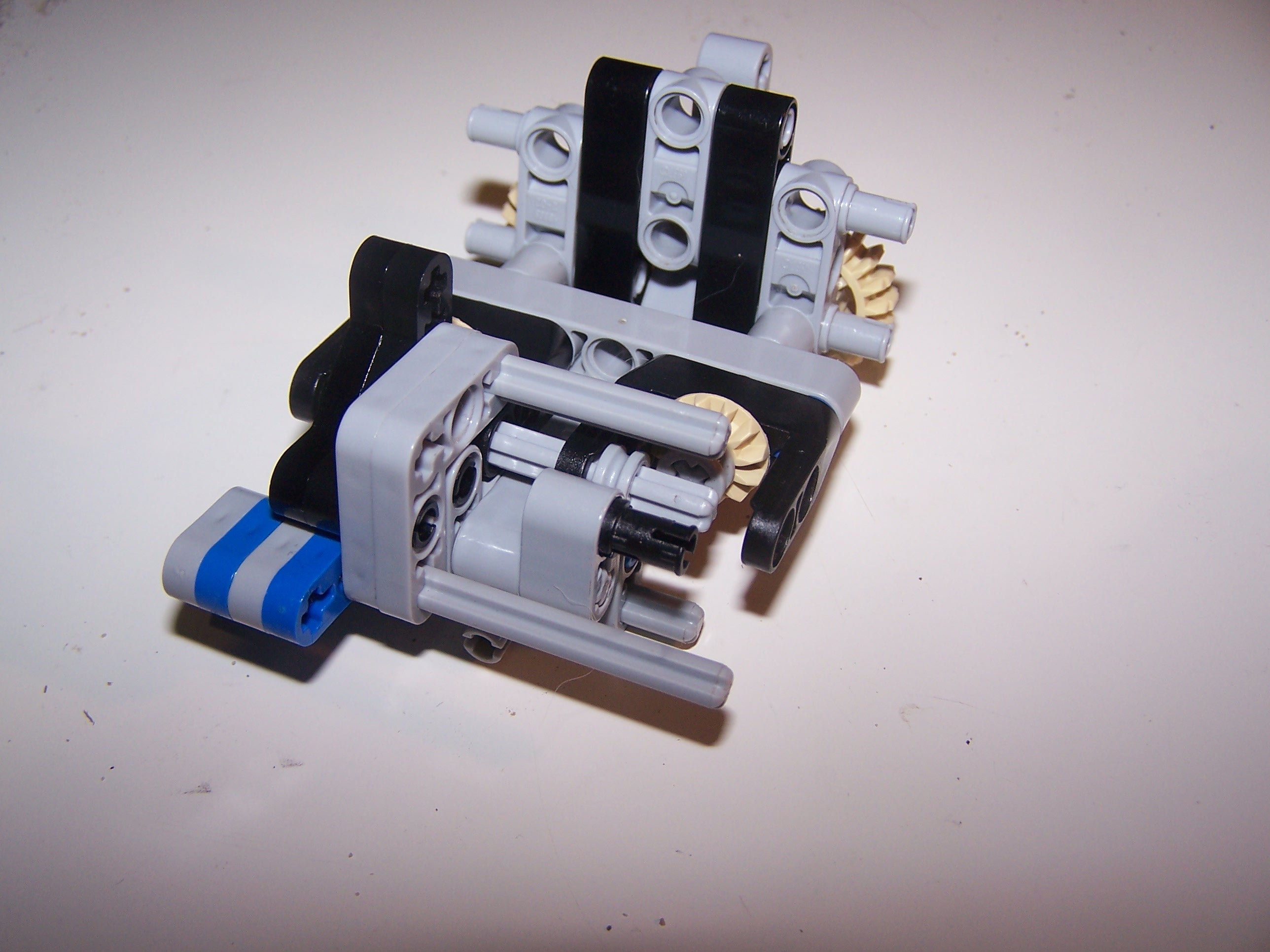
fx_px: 1394
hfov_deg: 49.0
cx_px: 635
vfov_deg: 37.7
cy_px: 476
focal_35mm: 38
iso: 80
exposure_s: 1/60
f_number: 2.8
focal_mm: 6.3
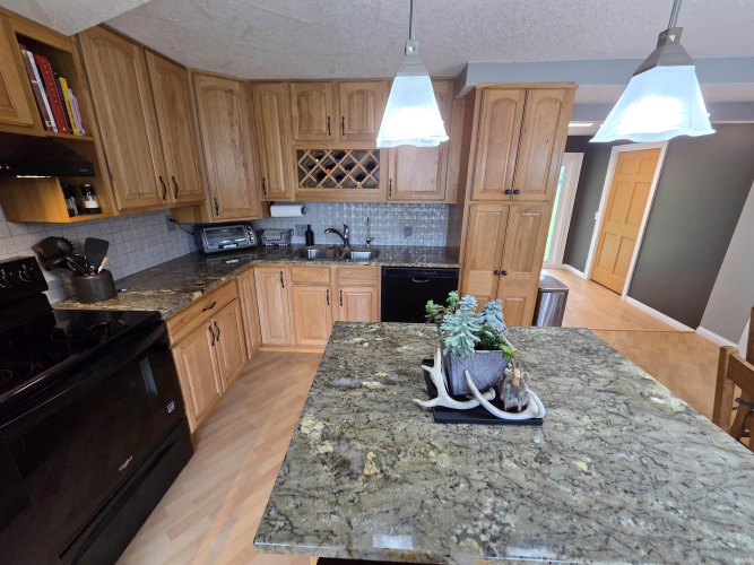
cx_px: 377
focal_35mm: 13
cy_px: 282
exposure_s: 1/60
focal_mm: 2.2
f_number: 2.2
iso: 320
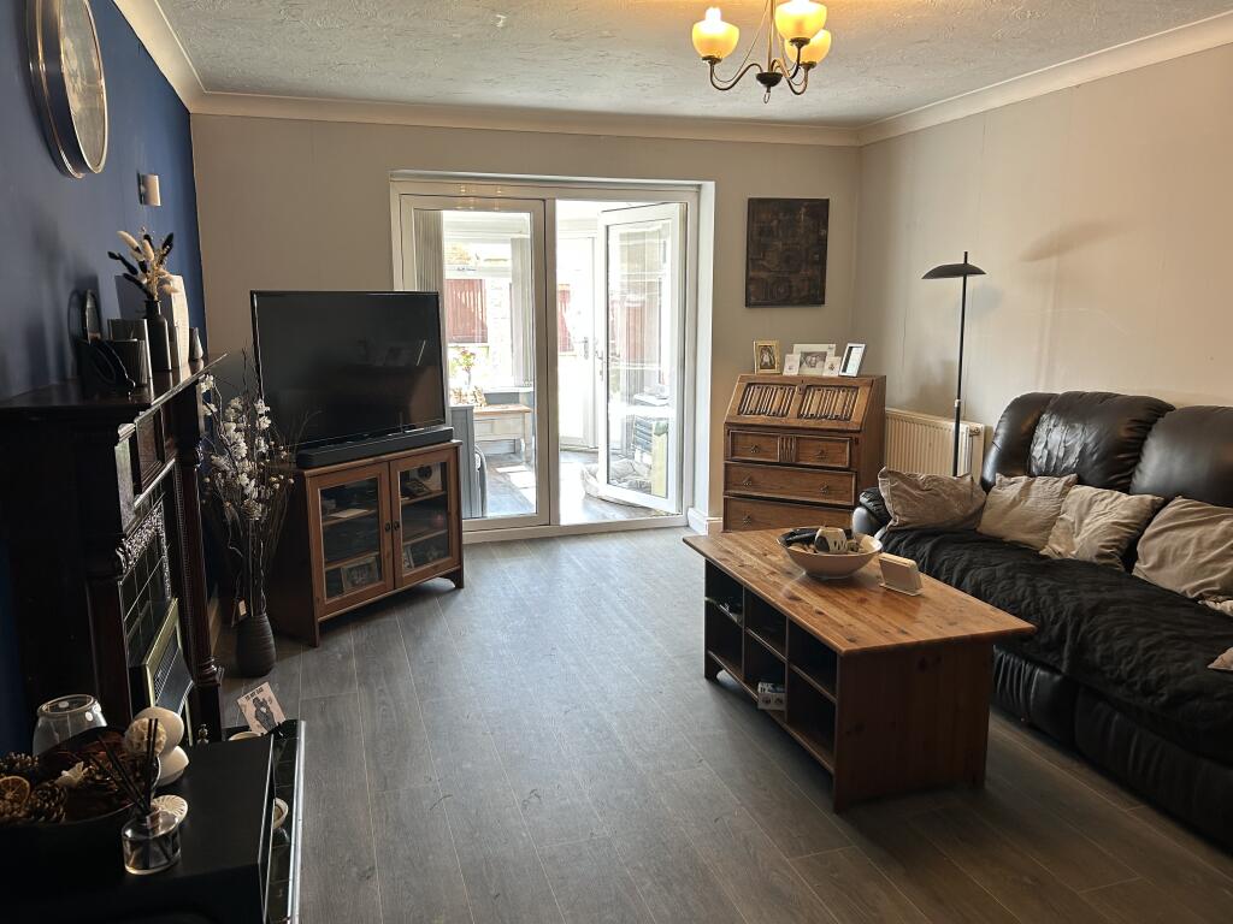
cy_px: 462
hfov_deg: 67.3
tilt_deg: -9.2
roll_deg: +0.4
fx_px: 926
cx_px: 616
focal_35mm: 26
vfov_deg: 53.1
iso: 100
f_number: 1.5
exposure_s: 1/100
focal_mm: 5.7
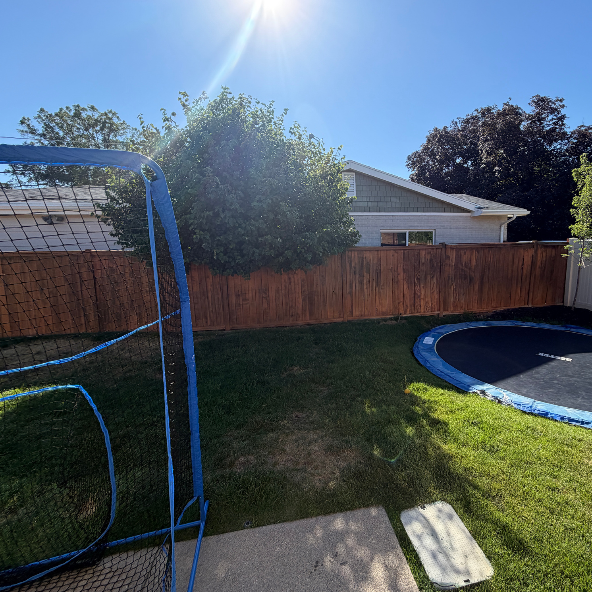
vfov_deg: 84.0
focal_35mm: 17
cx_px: 351
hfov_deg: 83.1
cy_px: 292
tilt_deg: -6.7
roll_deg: +1.1
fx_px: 329
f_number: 2.2
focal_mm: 2.22
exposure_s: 1/770
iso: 40
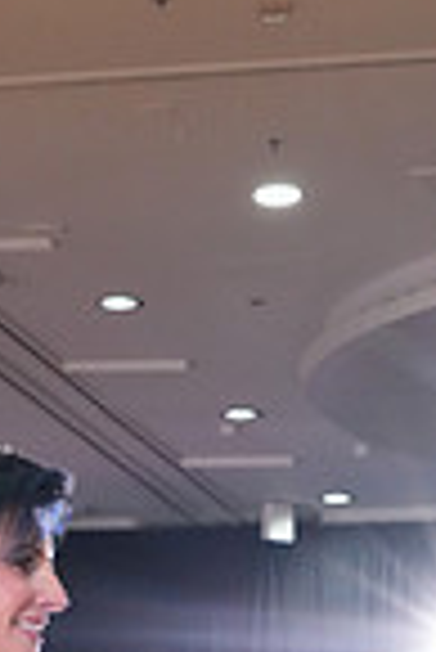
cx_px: -317
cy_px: 1196
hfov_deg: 6.1
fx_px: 3987
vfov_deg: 8.9
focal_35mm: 220
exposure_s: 1/200
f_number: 7.1
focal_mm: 55
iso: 4000
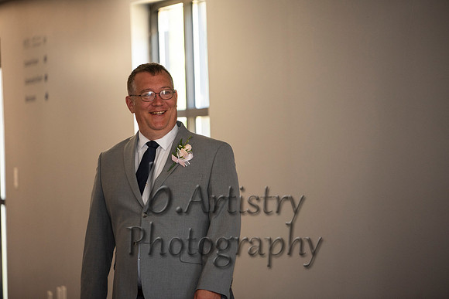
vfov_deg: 8.3
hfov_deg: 12.4
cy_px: 150
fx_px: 2058
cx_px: 224
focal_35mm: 165
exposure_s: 1/125
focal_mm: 165
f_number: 2.8
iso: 800
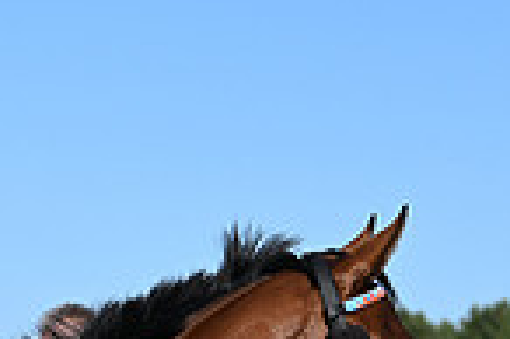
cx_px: -245
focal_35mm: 366
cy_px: 554
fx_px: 5179
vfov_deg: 3.7
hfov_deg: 5.6
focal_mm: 92
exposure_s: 1/3200
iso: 400
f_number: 5.6
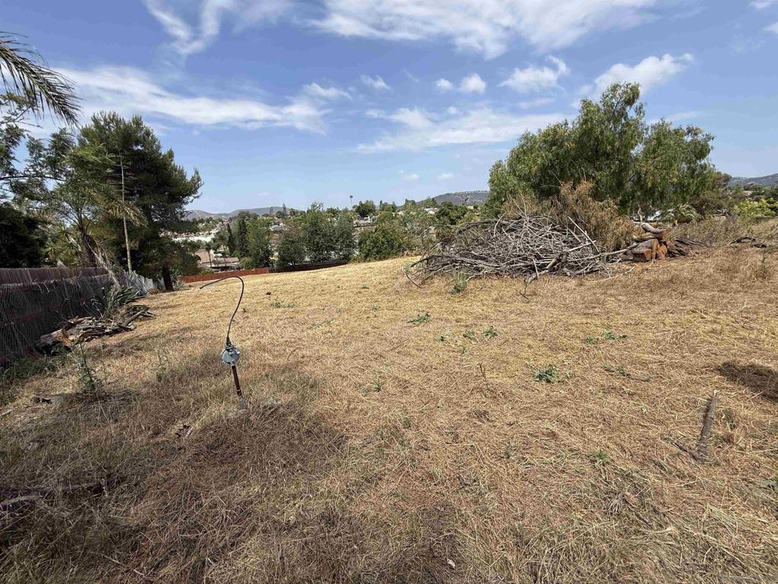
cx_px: 389
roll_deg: +2.0
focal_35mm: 14
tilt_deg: -15.2
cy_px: 292
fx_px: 315
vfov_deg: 85.7
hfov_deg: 102.1
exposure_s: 1/2024
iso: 50
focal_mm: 2.22
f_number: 2.2
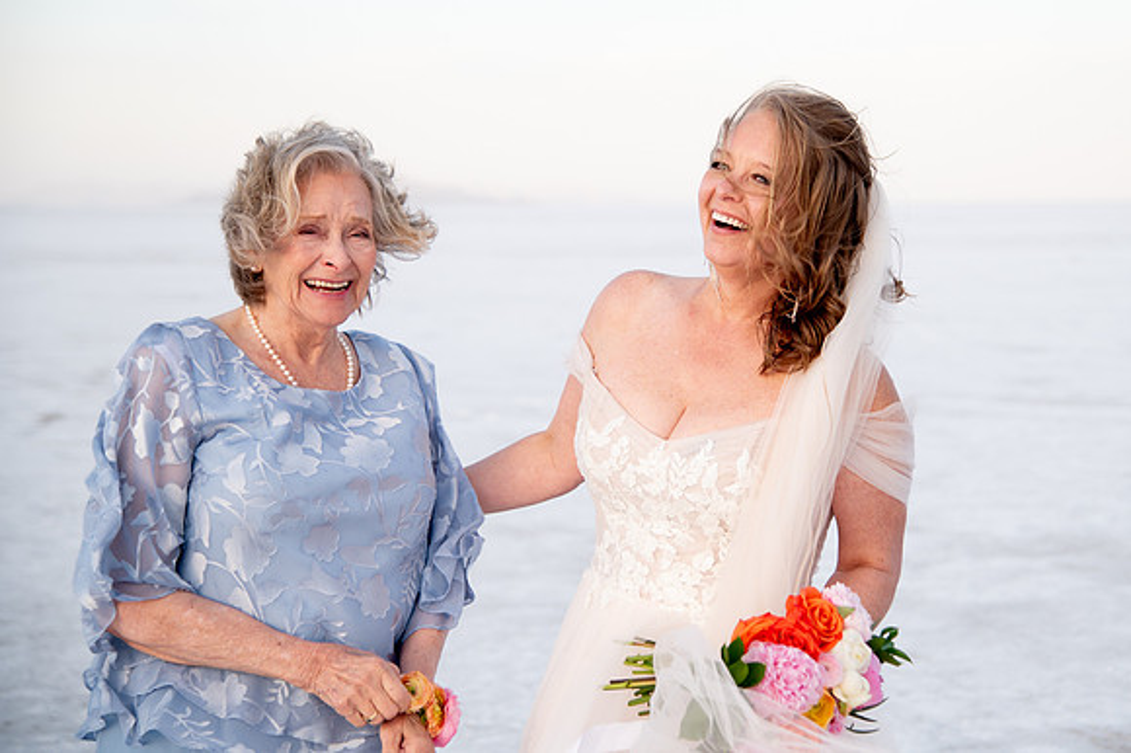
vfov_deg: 16.3
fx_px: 2618
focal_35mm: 83
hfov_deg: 24.3
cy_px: 297
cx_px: 716
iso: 200
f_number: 4
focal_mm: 65
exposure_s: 1/320
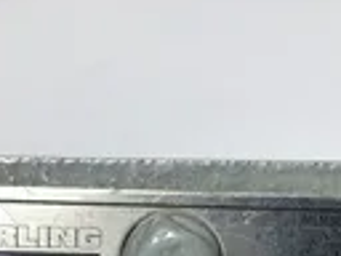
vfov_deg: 14.7
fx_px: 956
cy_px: 307
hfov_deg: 20.2
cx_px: 224
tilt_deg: -66.8
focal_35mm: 97
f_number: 2.4
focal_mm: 3.3
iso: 25
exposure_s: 1/120
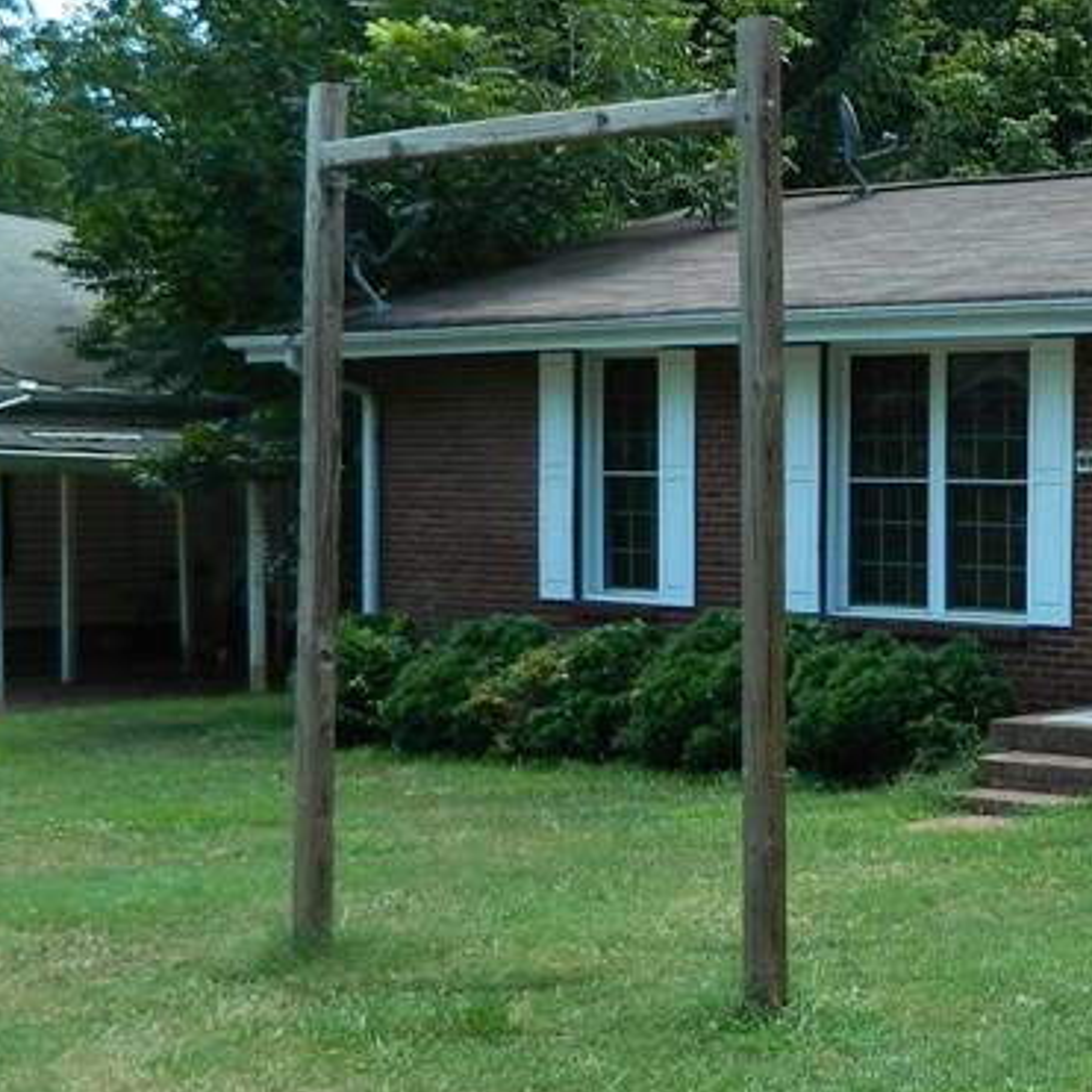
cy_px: 583
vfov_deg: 28.2
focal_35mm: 61
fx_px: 2177
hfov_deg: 24.1
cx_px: 1475
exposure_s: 1/200
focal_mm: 4.5
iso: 80
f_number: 3.1
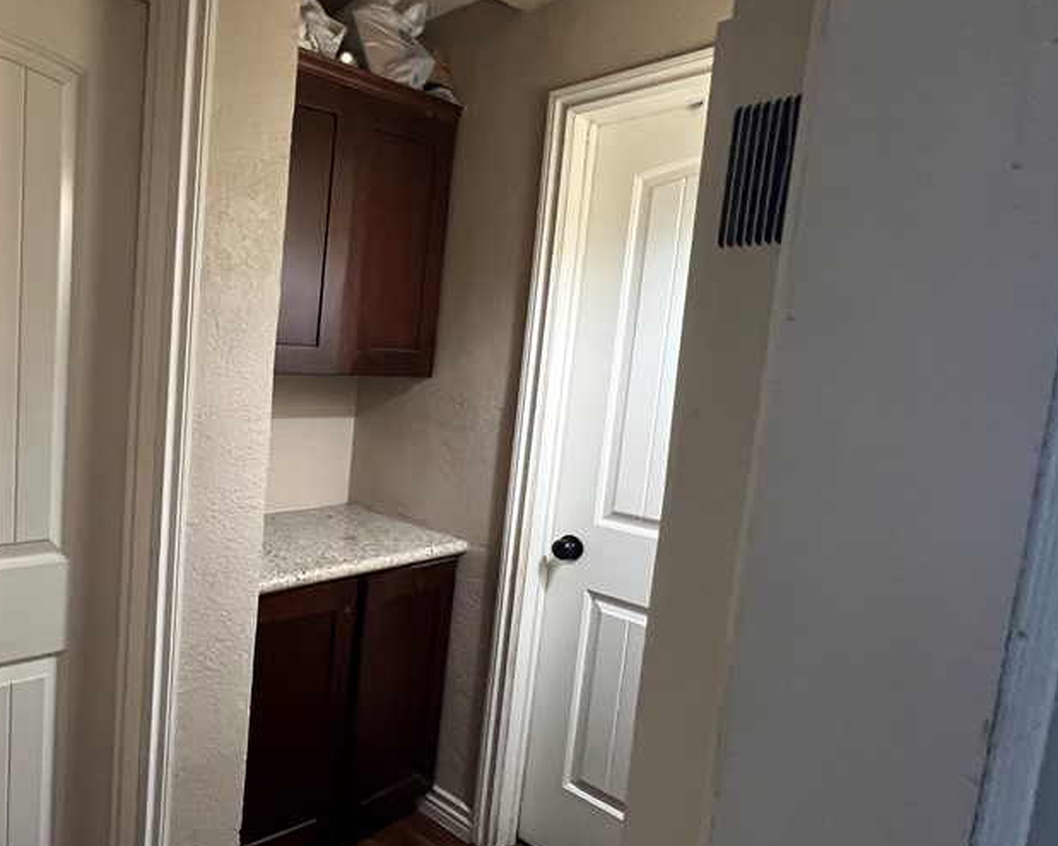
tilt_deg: -6.4
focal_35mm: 21
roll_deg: -3.3
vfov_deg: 65.5
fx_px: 657
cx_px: 193
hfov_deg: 69.1
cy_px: 419
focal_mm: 1.57
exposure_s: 1/60
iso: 500
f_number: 1.8
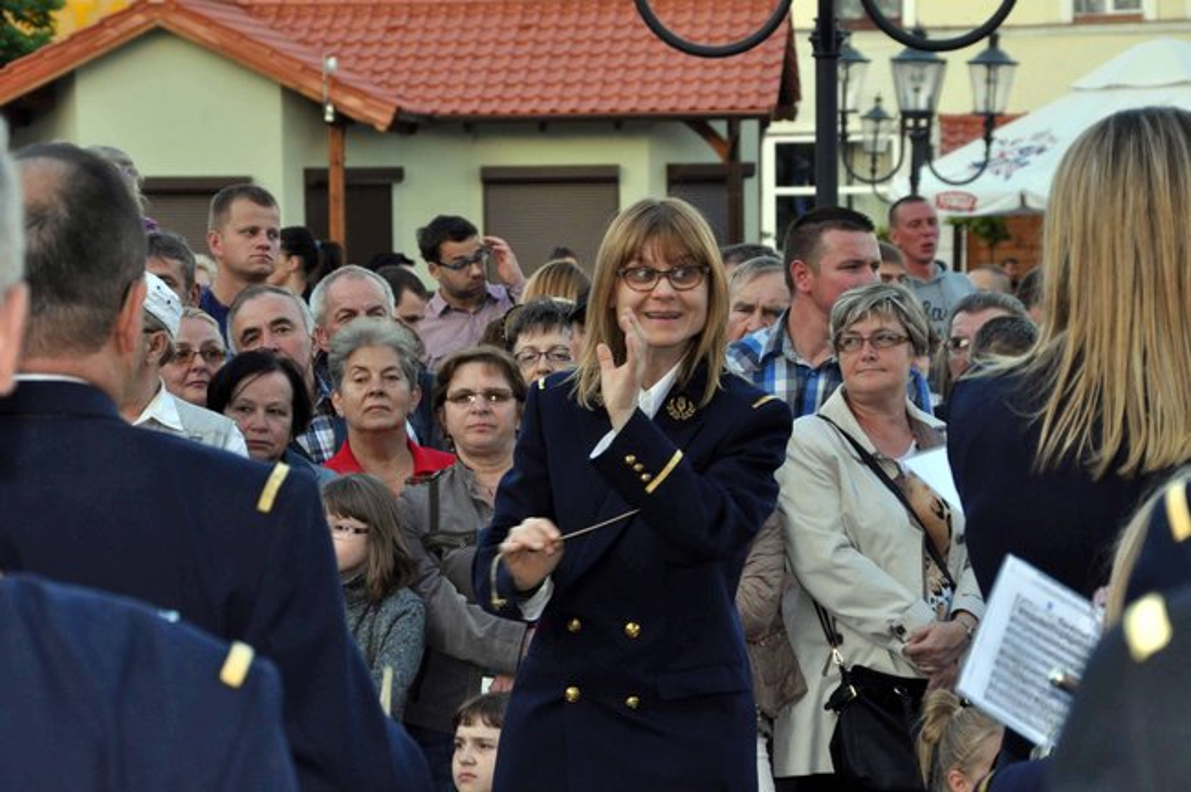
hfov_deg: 11.8
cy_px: 396
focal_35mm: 174
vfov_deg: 7.9
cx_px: 596
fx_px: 5751
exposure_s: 1/60
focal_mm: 116
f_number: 13
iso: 640
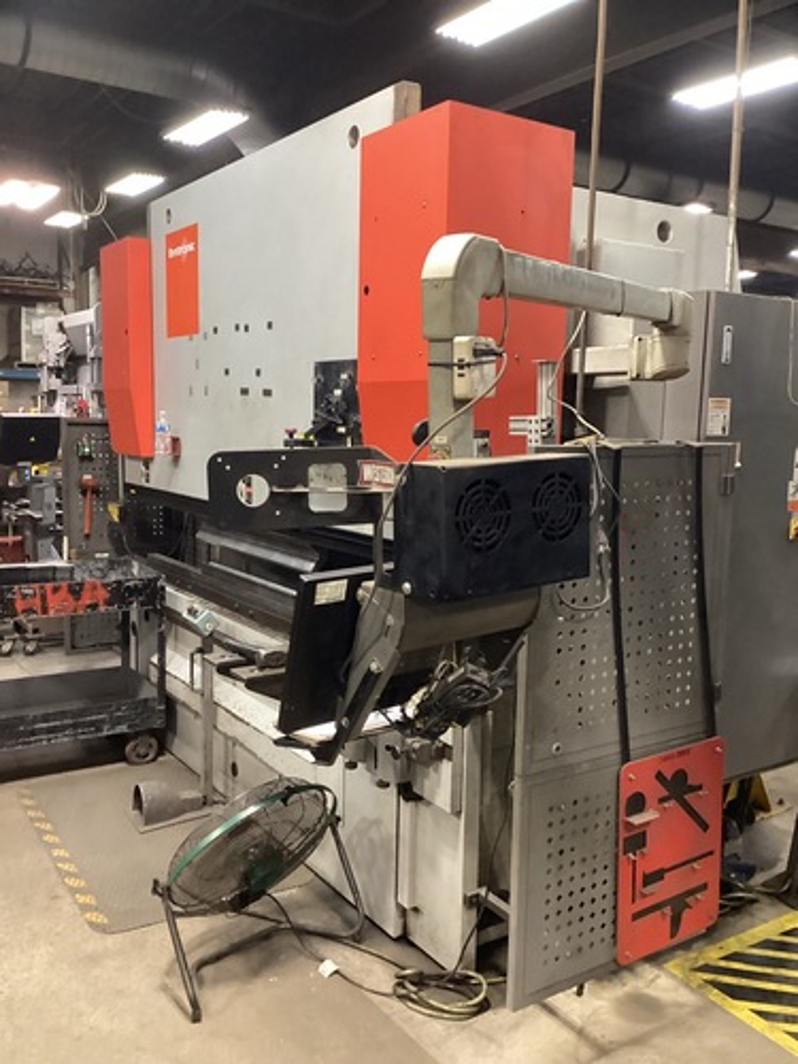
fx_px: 953
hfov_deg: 45.4
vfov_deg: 58.4
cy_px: 532
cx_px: 399
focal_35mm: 31
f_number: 2.4
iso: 250
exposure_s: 1/60
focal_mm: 3.3
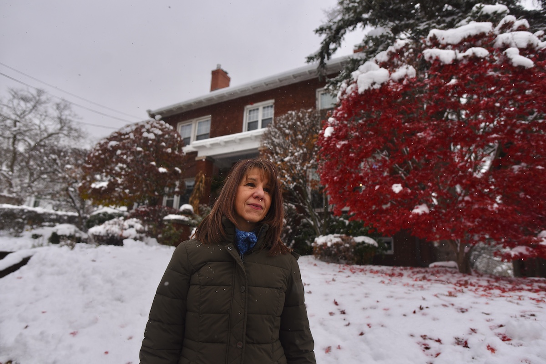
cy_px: 182
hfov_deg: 84.0
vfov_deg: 62.0
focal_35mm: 20
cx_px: 273
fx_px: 303
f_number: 2.8
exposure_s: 1/2000
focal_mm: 20
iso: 320
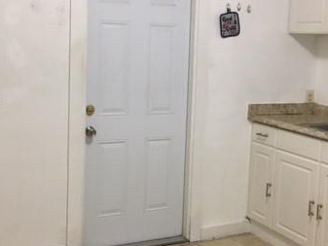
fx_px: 521
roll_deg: -0.9
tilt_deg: -2.6
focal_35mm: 55
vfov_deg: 26.5
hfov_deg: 34.9
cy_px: 100
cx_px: 174
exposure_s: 1/15
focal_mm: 4.15
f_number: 2.2
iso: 64
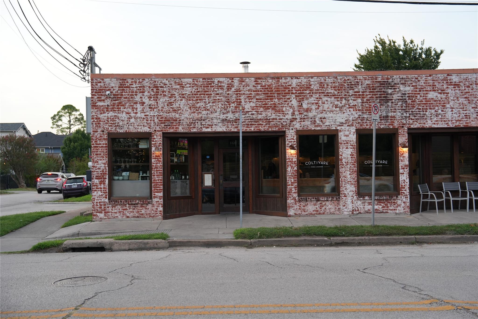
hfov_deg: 48.5
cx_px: 239
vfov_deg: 33.4
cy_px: 160
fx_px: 531
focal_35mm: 40
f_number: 4
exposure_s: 1/60
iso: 400
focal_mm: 40
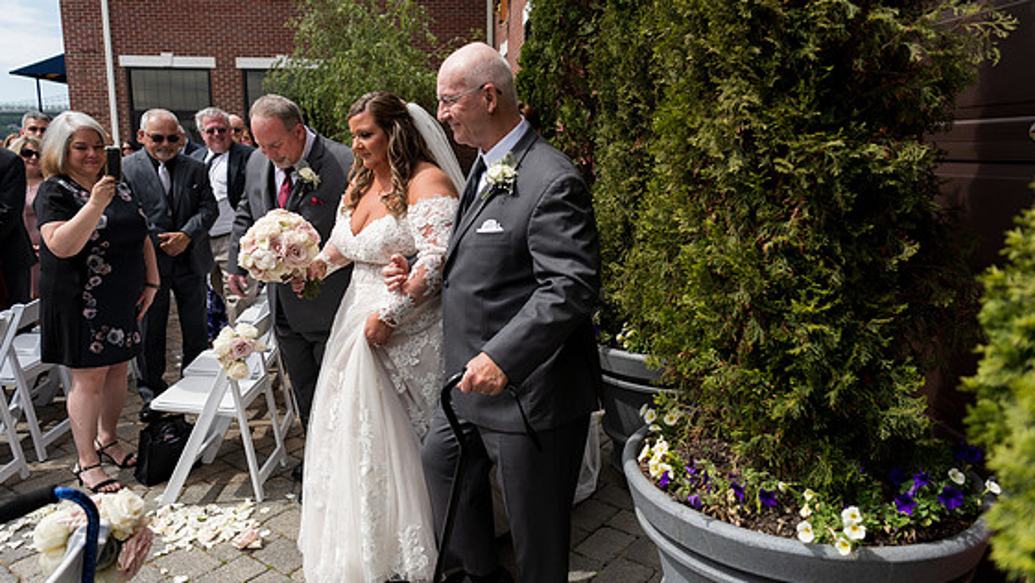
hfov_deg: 71.9
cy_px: 276
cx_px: 513
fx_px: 714
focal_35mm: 26
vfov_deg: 44.4
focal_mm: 24
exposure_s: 1/1000
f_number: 2.8
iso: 64
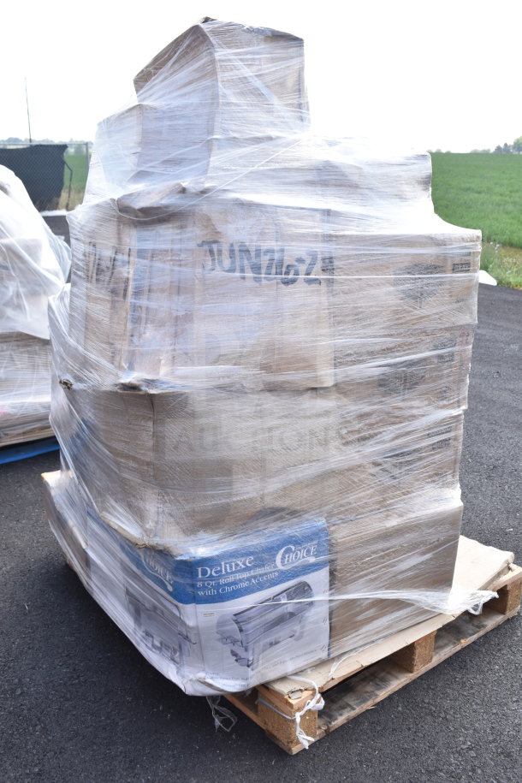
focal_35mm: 36
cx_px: 261
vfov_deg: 53.1
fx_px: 783
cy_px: 392
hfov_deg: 36.9
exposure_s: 1/160
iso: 200
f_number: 6.3
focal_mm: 24
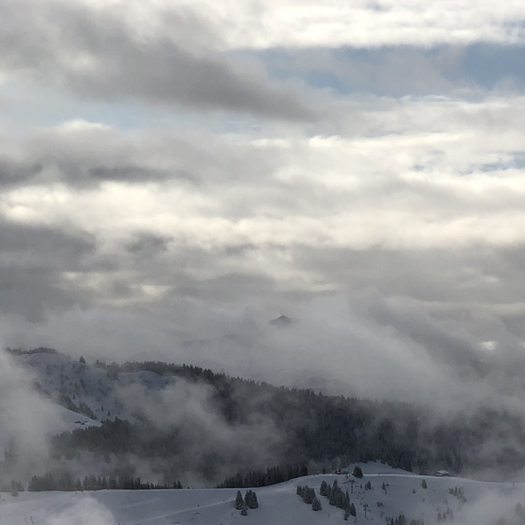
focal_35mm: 124
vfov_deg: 13.9
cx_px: 647
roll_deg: +2.2
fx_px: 2128
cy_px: 493
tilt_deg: -5.6
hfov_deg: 13.6
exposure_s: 1/4425
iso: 16
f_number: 2.4
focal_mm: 6
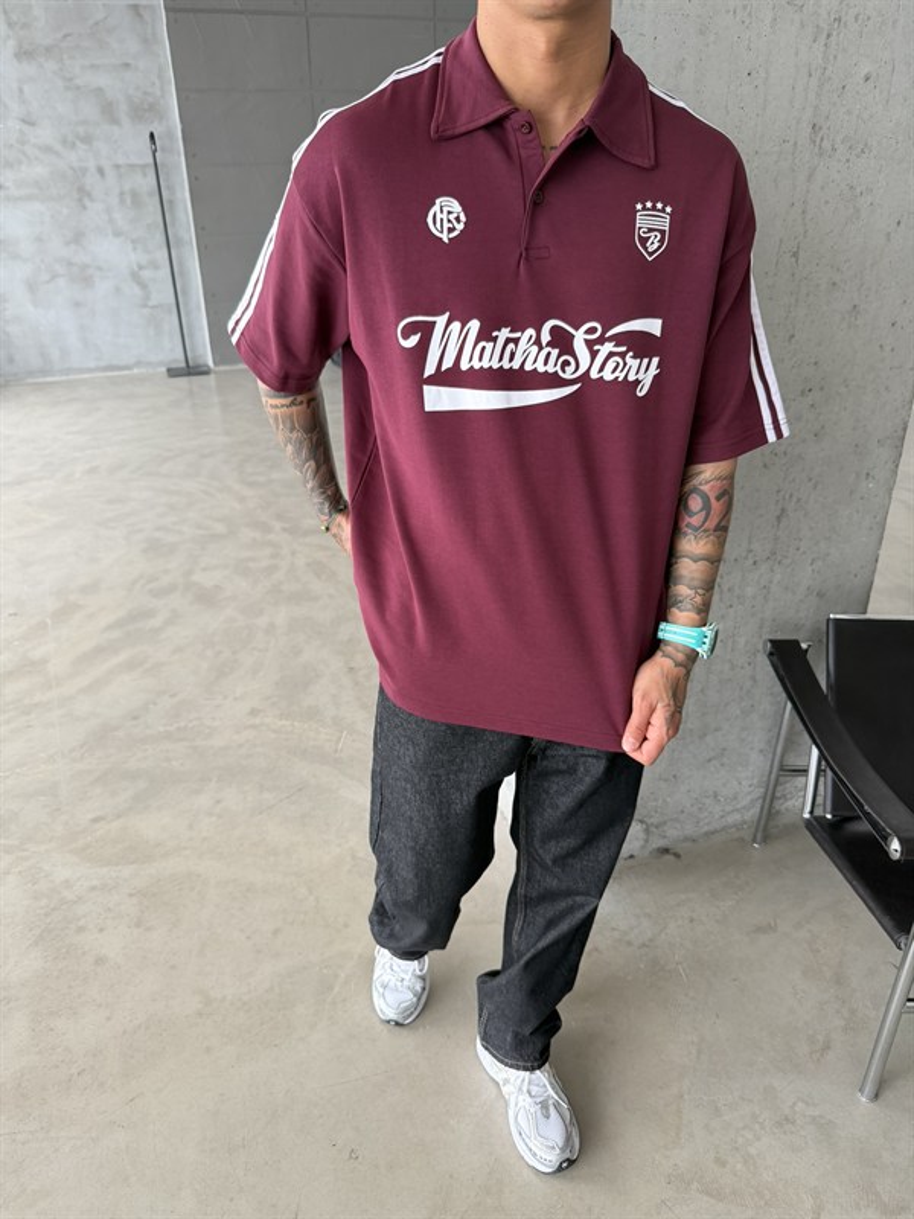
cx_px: 457
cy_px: 610
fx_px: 845
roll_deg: +1.4
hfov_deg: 56.8
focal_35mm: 24
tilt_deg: -26.8
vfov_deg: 71.6
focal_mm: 6.76
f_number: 1.78
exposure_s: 1/103
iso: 200
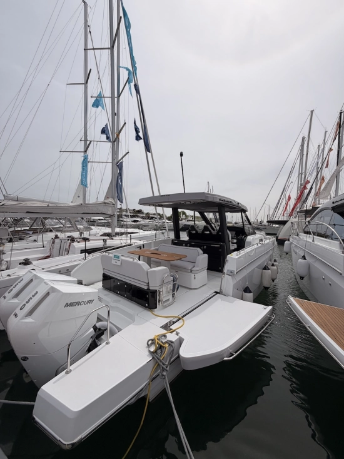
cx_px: 172
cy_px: 230
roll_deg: -1.6
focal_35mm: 14
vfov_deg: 102.1
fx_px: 186
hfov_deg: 85.6
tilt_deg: +1.3
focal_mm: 2.22
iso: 20
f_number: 2.2
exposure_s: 1/2506
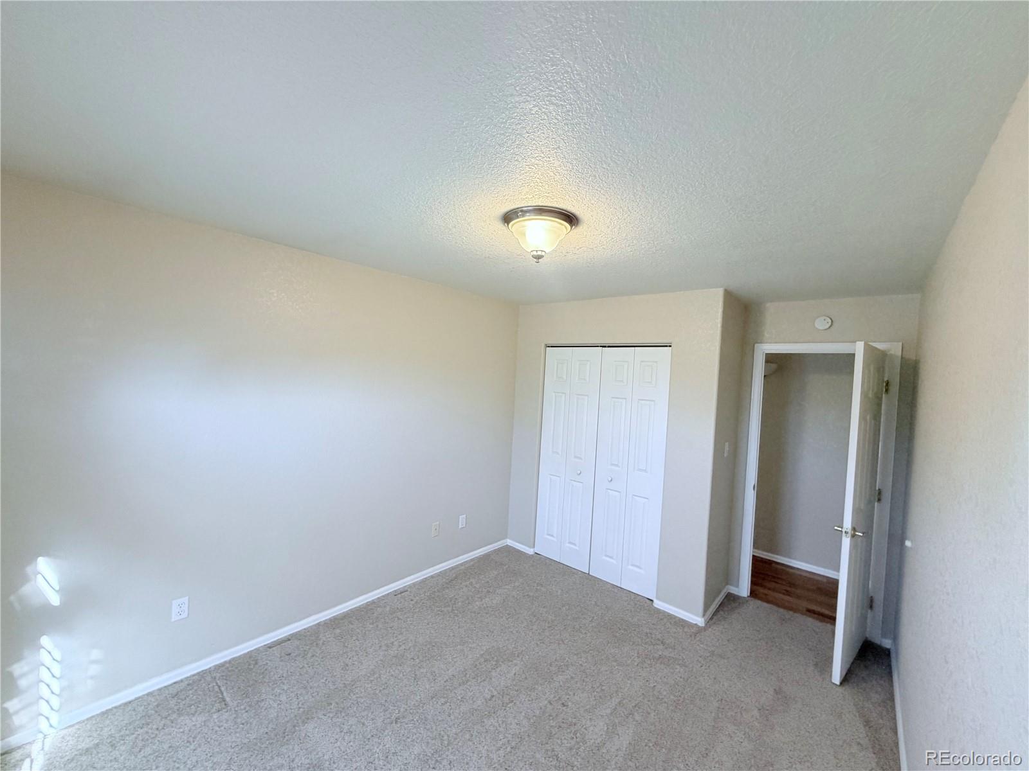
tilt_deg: -0.7
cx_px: 514
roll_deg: -2.9
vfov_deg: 85.7
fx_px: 416
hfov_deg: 102.1
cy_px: 386
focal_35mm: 14
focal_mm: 2.22
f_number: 2.2
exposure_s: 1/60
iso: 200
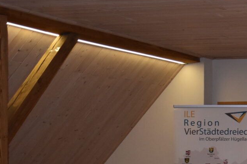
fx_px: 816
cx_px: 351
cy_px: 164
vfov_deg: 11.4
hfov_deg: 16.0
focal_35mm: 119
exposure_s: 1/125
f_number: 3.8
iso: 800
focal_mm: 26
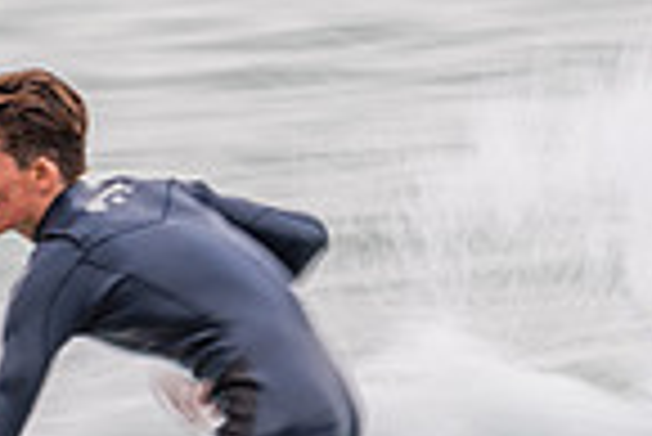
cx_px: 49
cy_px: 636
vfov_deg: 0.7
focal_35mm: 1999
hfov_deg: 1.0
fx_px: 36240
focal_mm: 500
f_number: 13
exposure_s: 1/20
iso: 64
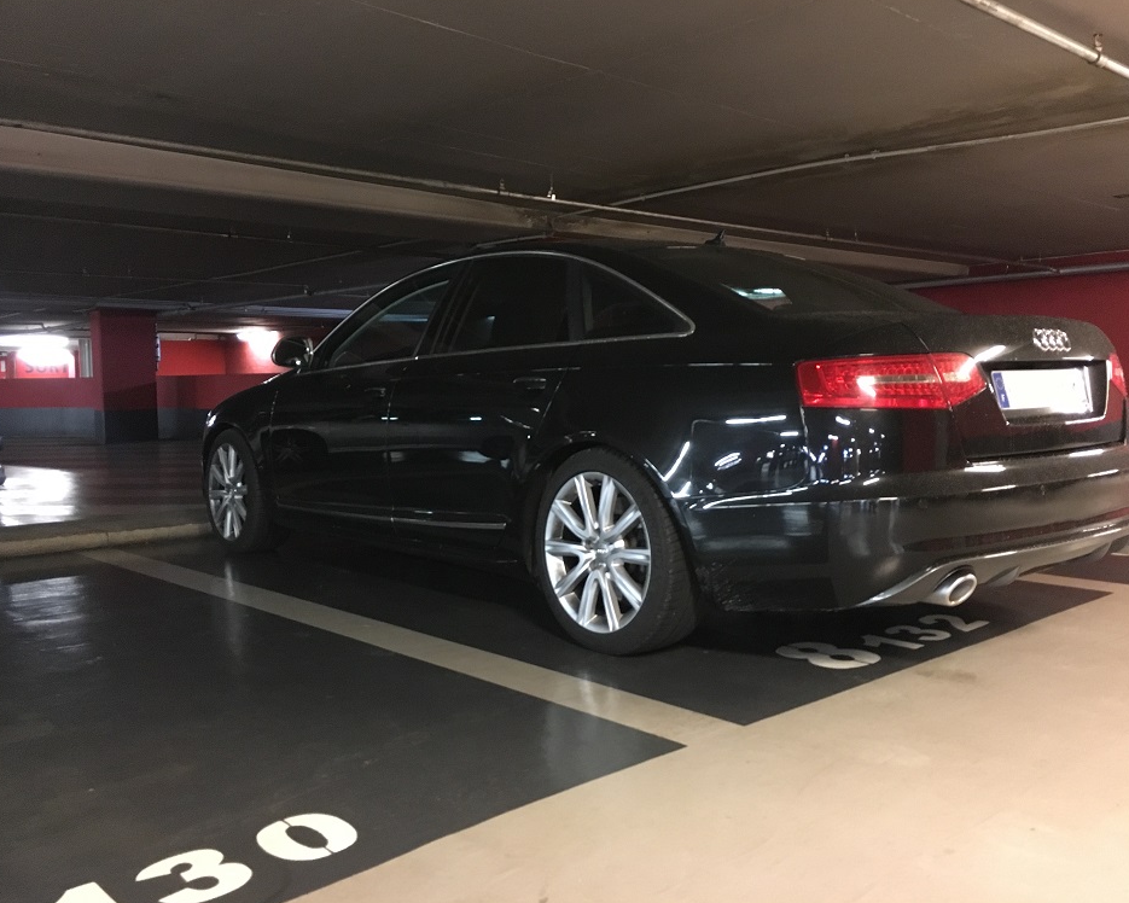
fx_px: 1036
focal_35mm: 31
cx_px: 583
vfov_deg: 47.1
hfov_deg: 57.2
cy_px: 450
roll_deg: +0.0
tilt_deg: -3.3
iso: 500
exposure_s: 1/17
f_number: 2.2
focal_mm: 4.15
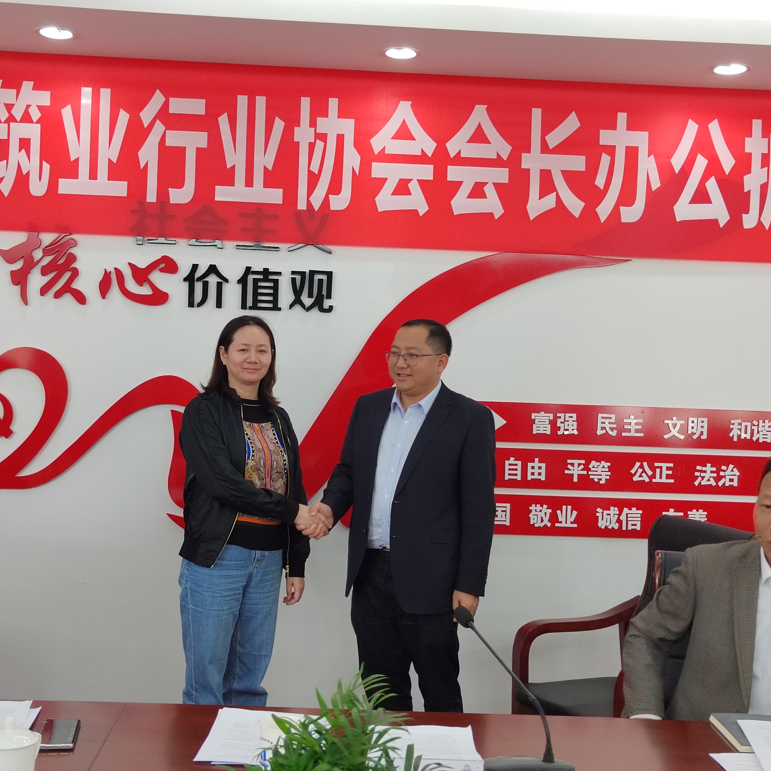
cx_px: 347
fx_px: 1109
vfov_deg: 38.3
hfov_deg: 38.3
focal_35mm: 44
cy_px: 385
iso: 1356
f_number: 1.9
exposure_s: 1/100
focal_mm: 5.52
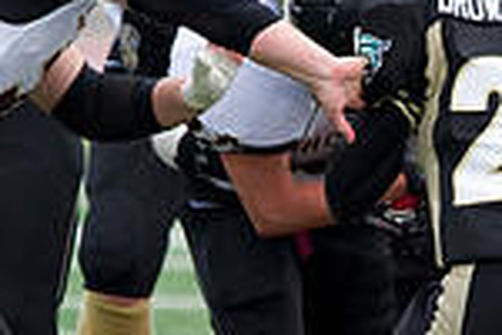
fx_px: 21542
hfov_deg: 1.3
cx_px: 458
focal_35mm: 1545
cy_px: 231
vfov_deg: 0.9
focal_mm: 400
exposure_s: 1/1000
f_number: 6.3
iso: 2800
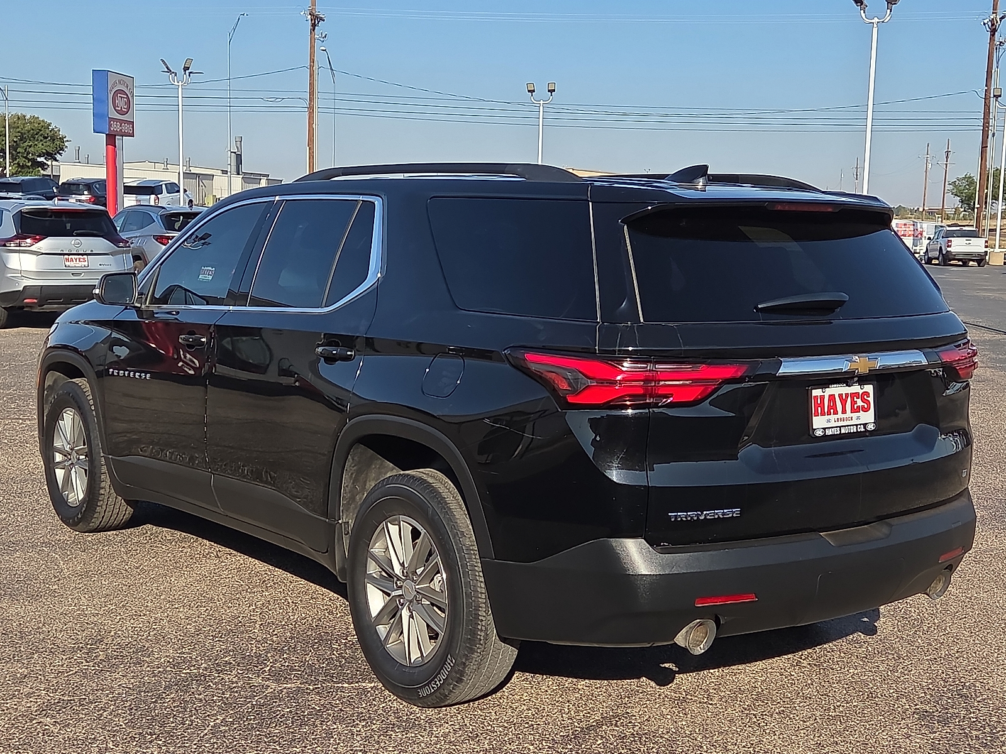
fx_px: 1395
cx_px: 503
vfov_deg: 30.3
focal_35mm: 48
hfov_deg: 39.7
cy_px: 377
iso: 25
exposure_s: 1/1429
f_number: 1.8
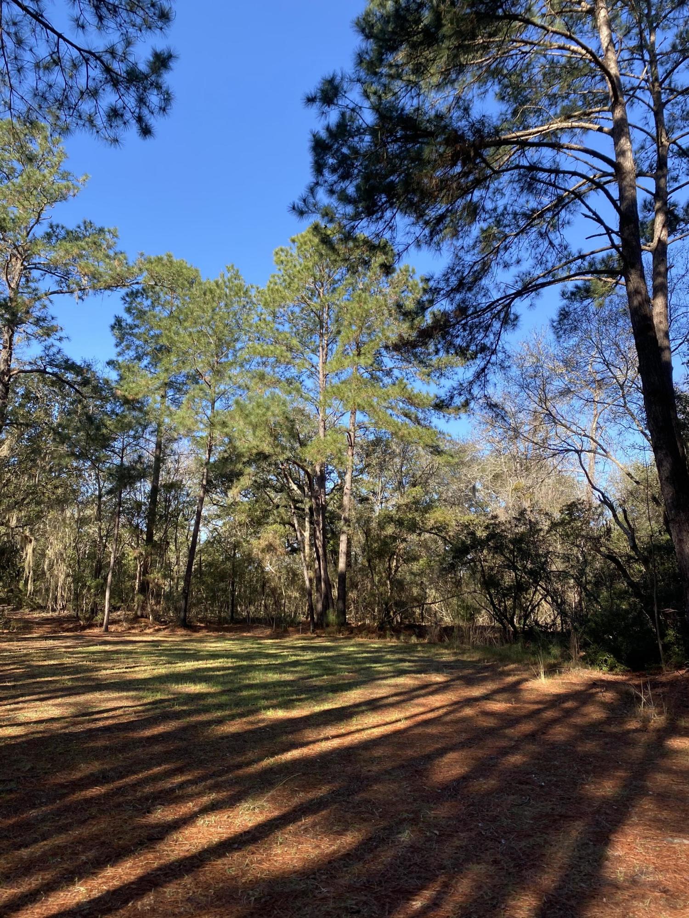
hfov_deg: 53.1
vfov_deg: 67.3
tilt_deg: +11.4
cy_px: 459
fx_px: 690
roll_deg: -1.0
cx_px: 344
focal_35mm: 26
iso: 32
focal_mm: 4.25
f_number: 1.8
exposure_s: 1/711
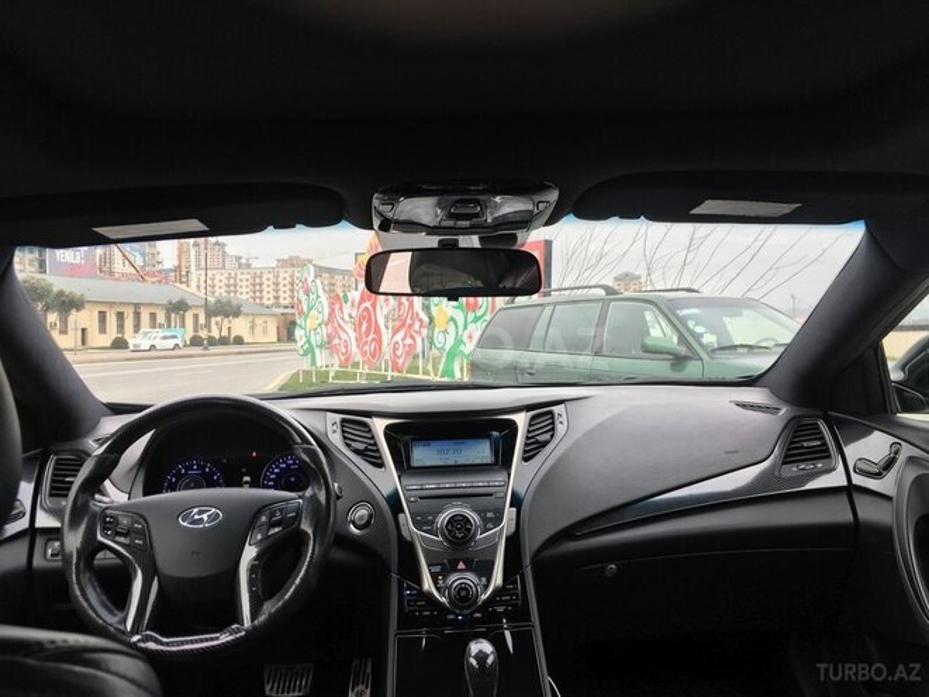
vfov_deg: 48.2
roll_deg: -0.2
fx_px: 778
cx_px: 464
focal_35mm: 29
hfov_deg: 61.7
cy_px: 348
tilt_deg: +0.3
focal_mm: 4.15
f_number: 2.2
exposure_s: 1/135
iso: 25
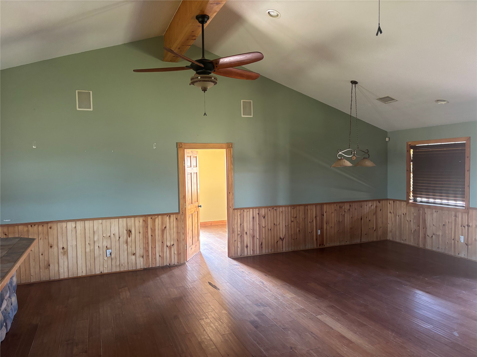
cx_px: 238
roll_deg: +1.3
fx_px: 358
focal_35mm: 26
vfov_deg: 53.1
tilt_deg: -1.3
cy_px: 178
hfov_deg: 67.3
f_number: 1.6
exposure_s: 1/60
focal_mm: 5.96
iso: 400
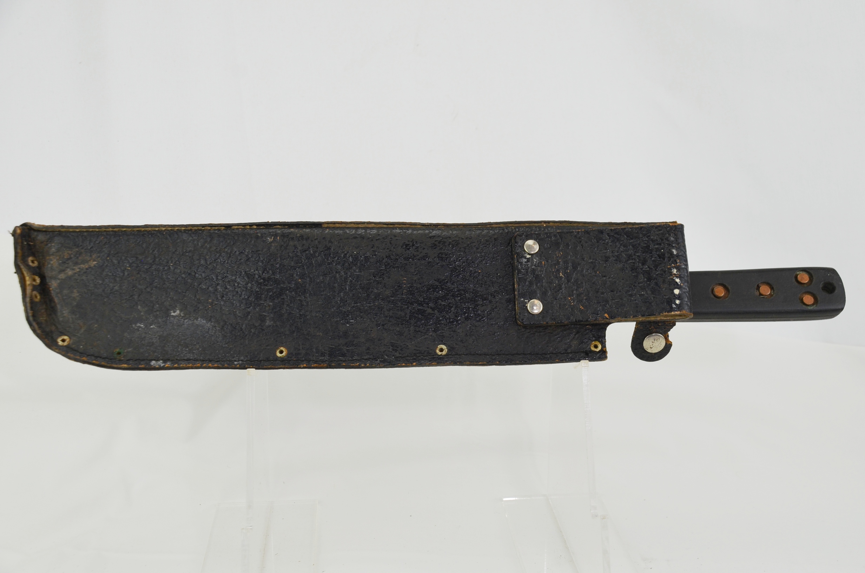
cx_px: 432
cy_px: 286
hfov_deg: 41.2
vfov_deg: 28.0
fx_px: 1151
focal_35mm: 48
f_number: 5.6
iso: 280
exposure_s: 1/125
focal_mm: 32
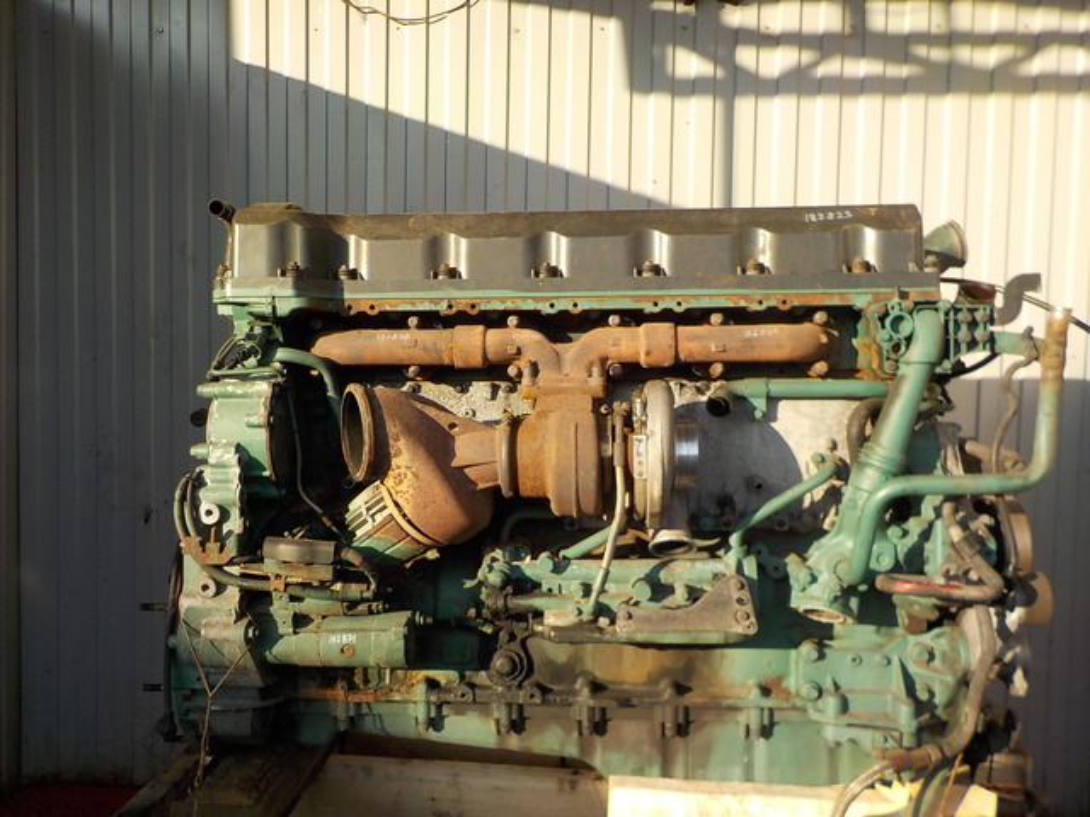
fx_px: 945
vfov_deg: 46.8
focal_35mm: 30
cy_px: 408
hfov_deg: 60.0
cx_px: 545
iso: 125
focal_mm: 4.1
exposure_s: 1/500
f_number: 3.3
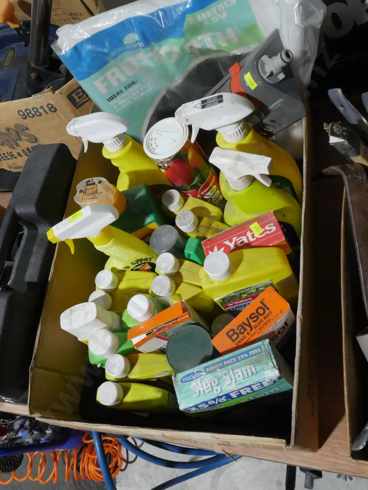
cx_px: 184
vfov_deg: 56.8
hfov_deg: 44.2
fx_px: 454
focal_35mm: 32
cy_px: 245
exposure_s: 1/60
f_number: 10
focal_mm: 16
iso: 1600
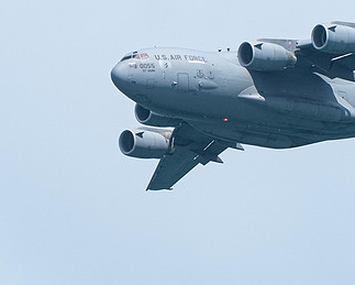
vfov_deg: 1.2
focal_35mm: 1328
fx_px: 13965
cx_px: 153
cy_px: 112
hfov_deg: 1.5
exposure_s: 1/1250
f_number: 10
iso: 640
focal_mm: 400
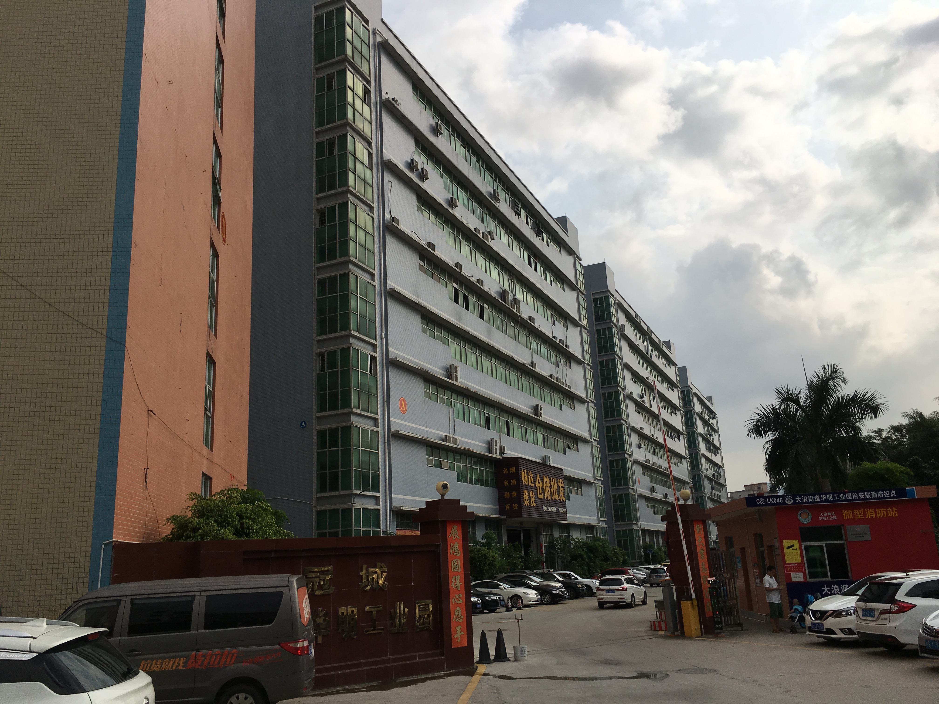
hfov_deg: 61.7
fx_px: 787
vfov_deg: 48.2
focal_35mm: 29
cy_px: 352
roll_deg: +3.6
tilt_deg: +14.5
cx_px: 470
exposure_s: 1/3344
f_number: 2.2
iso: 25
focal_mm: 4.15
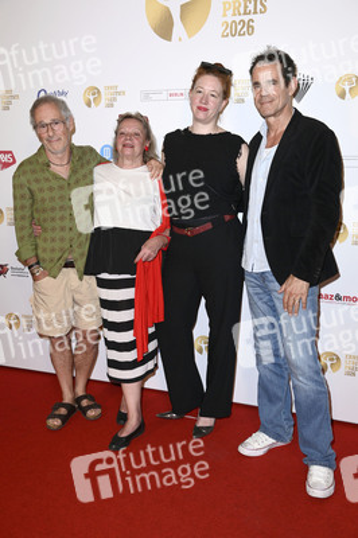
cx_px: 179
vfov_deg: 50.7
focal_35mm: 38
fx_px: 568
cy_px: 269
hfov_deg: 35.0
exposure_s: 1/200
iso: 640
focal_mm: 38
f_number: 5.6
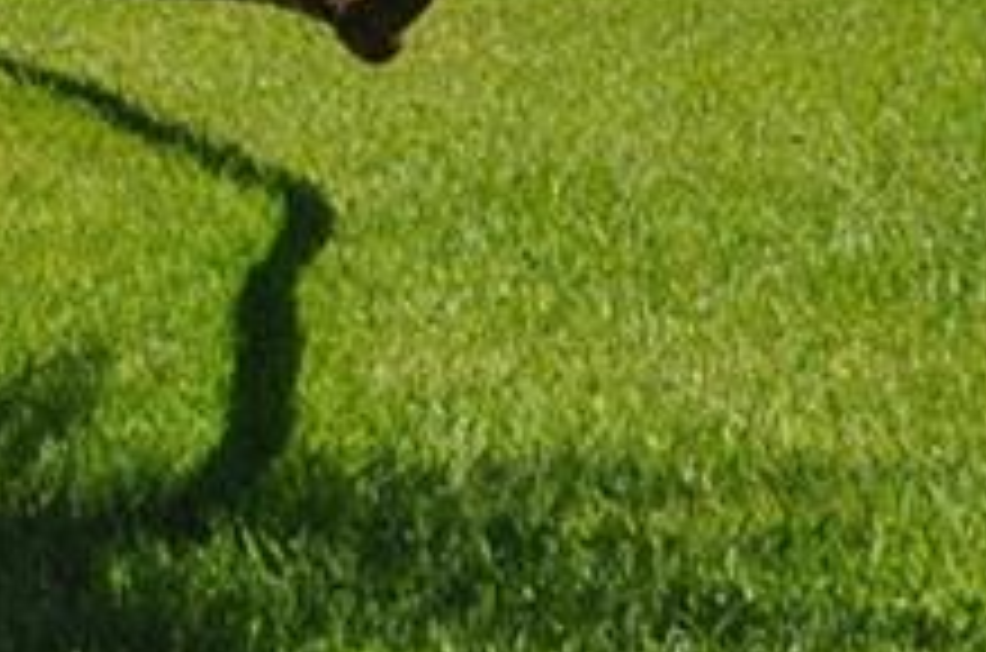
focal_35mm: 140
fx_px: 3826
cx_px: -167
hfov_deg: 14.3
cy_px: -834
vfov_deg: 8.9
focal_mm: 20
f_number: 9
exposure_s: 1/320
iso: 200
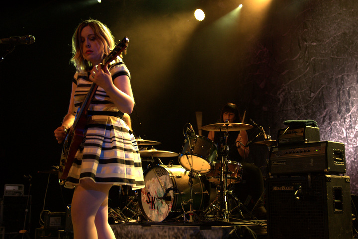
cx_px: 179
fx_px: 433
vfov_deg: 30.9
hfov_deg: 44.9
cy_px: 120
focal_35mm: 44
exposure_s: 1/80
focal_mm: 29
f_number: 2.8
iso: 800
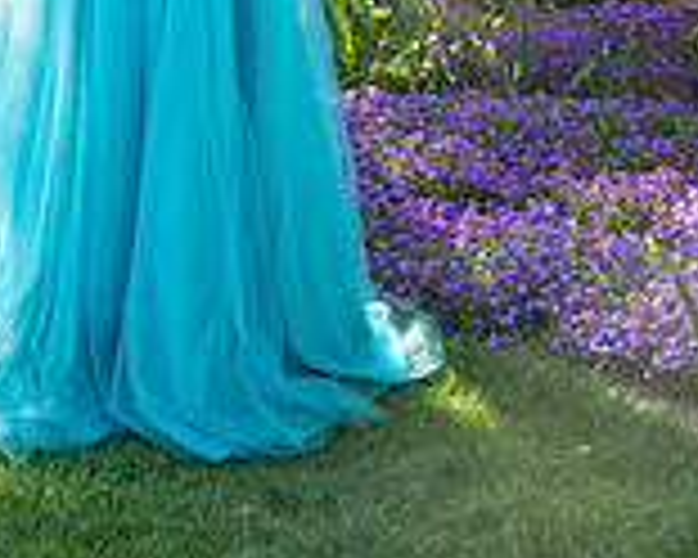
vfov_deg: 12.2
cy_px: -288
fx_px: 2479
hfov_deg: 16.0
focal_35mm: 120
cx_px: 185
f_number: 4
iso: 250
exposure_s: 1/125
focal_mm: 44
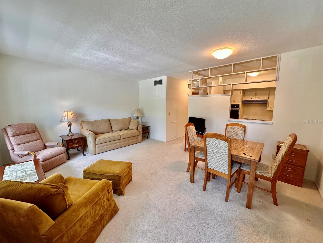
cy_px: 122
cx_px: 162
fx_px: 131
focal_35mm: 14
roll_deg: -0.7
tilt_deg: -7.2
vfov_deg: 85.7
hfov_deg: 102.1
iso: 160
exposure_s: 1/120
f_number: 2.2
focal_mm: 2.22
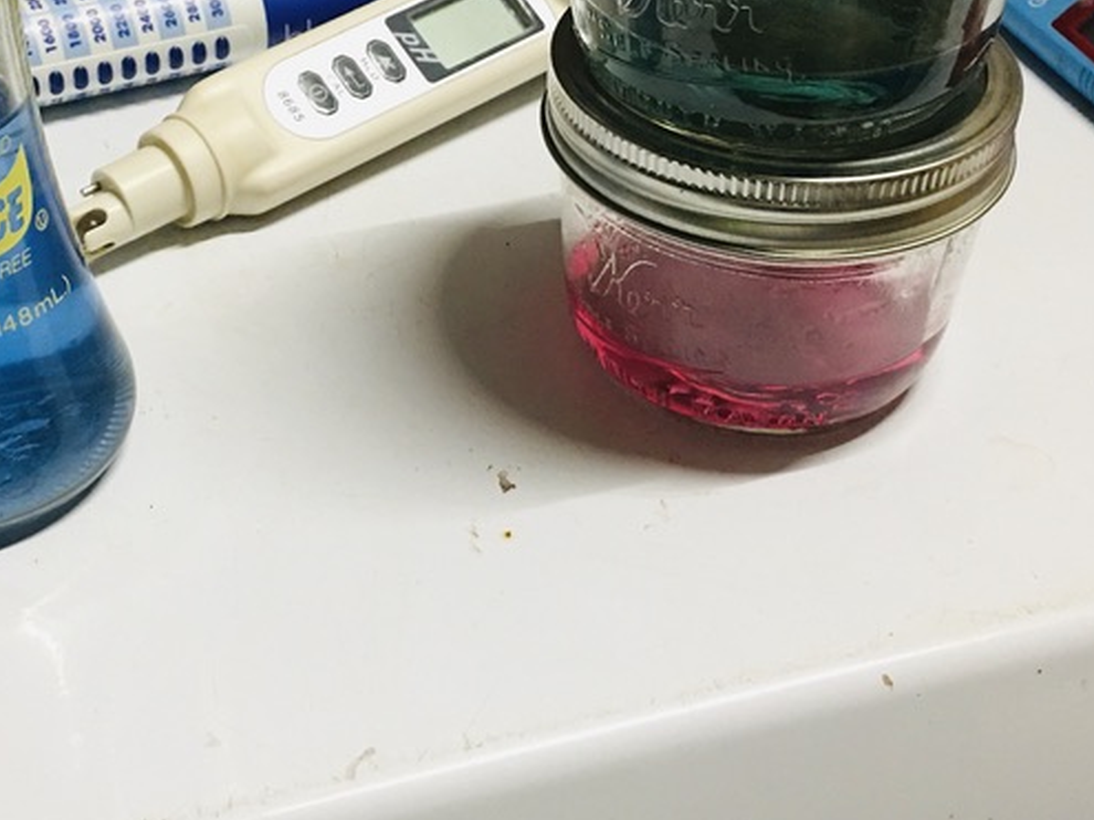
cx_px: 398
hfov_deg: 32.0
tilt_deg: -33.0
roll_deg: +0.0
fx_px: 1896
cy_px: 234
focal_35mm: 60
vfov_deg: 24.2
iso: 80
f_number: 2.2
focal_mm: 4.15
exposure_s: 1/15
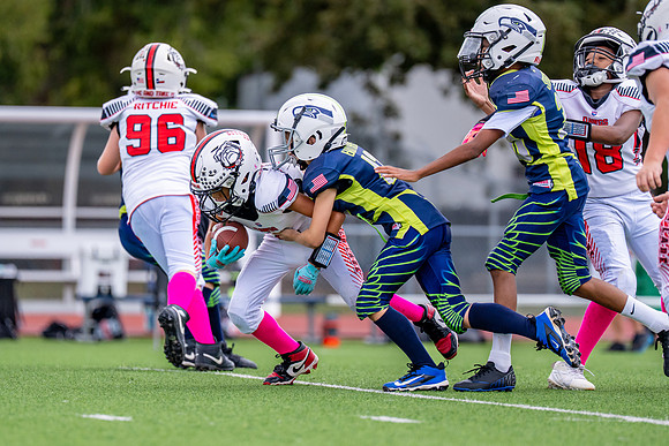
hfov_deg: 5.9
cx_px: 312
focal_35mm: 351
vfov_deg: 3.9
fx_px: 6531
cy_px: 227
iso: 400
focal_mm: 200
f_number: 2.8
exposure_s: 1/2500
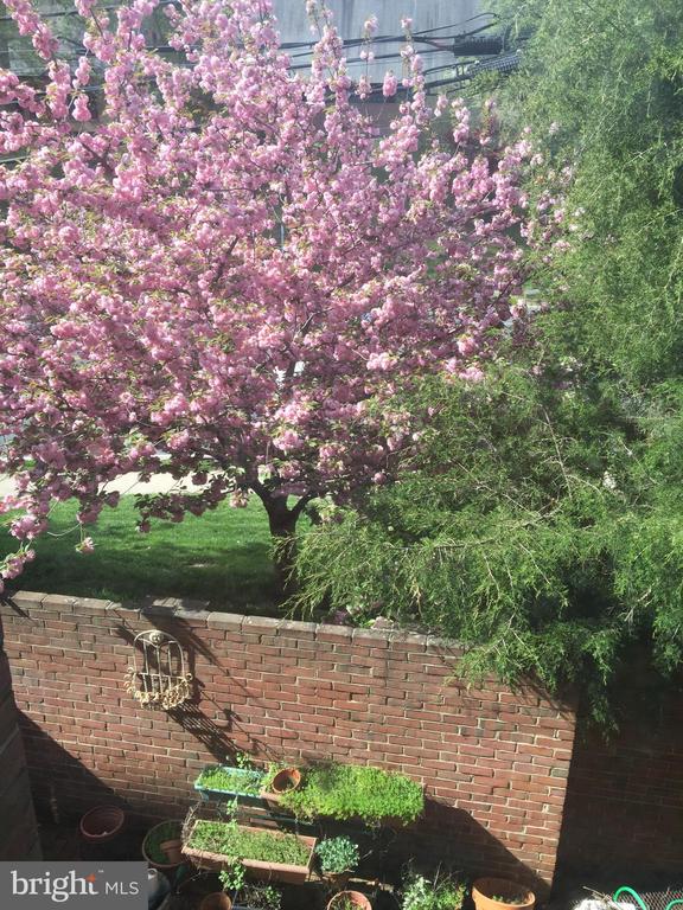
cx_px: 342
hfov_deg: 48.2
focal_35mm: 29
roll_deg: +1.0
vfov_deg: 61.7
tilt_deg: -20.8
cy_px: 455
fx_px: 763
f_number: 2.2
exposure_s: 1/549
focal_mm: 4.15
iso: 32
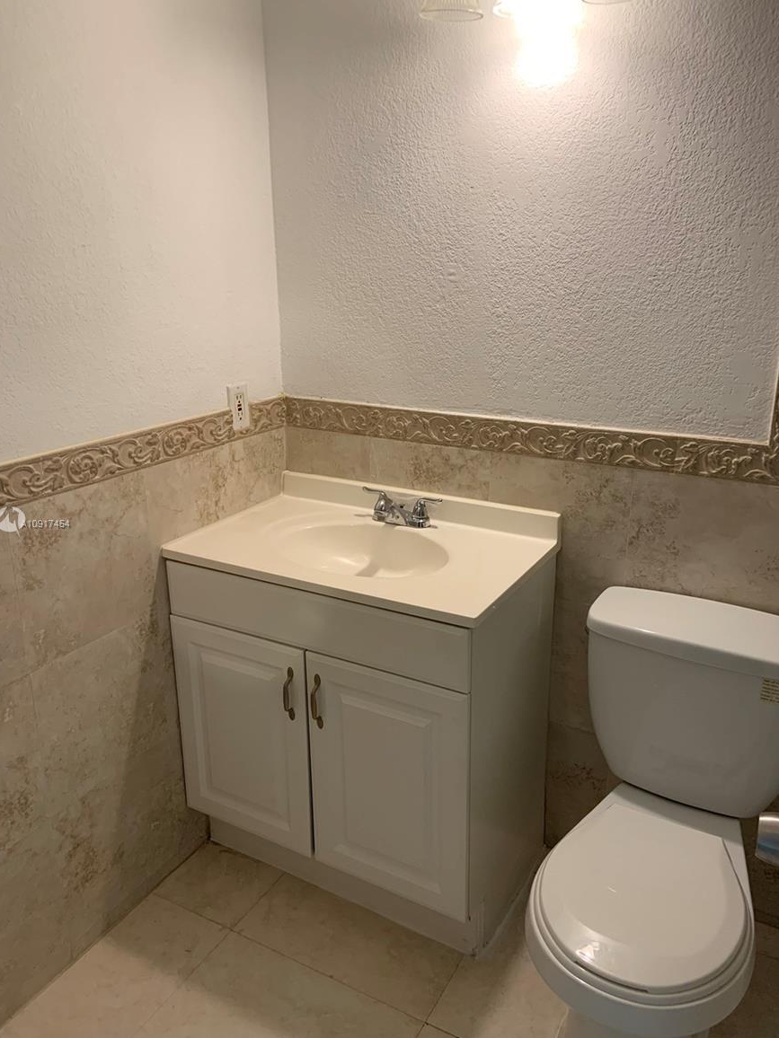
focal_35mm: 27
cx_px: 394
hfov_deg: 51.4
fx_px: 810
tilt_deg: -17.9
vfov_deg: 65.3
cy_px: 524
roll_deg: +0.9
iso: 100
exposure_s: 1/74
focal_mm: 4.25
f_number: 1.8
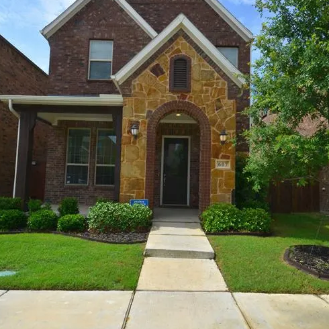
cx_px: 166
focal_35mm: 24
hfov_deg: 65.0
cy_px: 156
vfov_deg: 65.0
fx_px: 258
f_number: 11
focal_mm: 12
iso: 200
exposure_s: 1/400
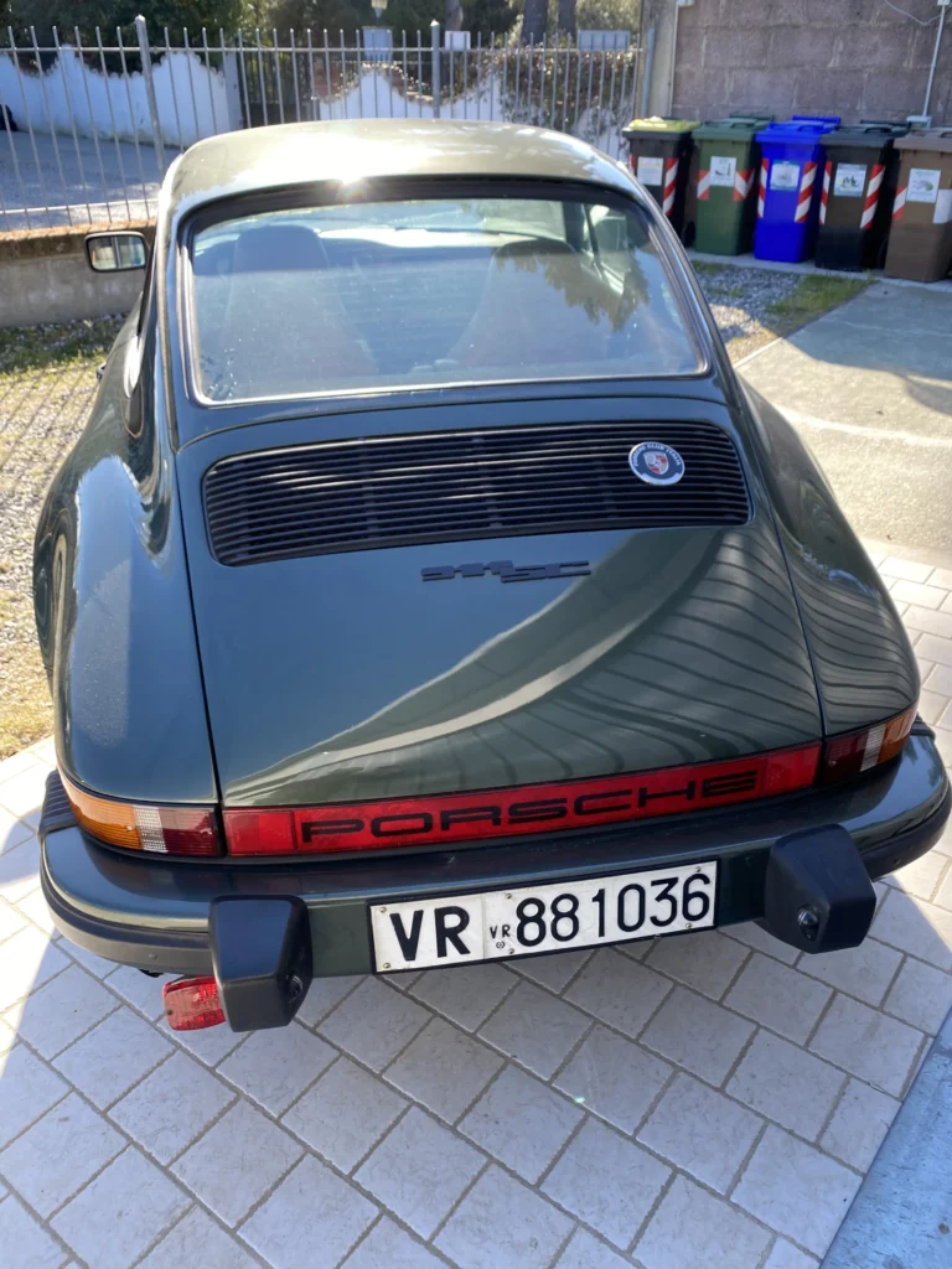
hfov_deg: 53.1
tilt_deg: -29.7
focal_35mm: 26
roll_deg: +0.3
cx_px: 476
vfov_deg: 67.3
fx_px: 953
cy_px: 634
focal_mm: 4.25
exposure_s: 1/209
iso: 32
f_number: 1.8
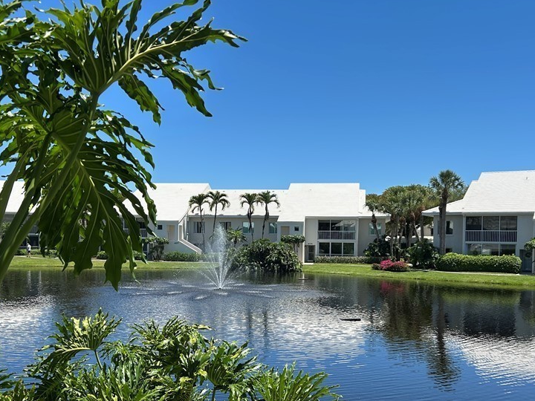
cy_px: 244
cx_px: 279
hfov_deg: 50.1
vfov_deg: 38.5
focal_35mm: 37
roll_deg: -0.4
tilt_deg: -1.5
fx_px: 572
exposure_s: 1/3831
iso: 50
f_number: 1.5
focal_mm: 5.7
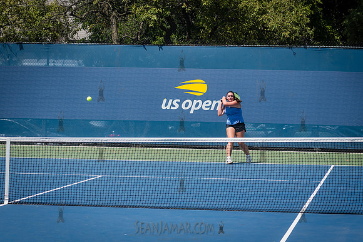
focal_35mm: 135
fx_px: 1364
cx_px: 220
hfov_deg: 15.2
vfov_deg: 10.2
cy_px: 114
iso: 200
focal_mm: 100
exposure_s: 1/1600
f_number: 4.5
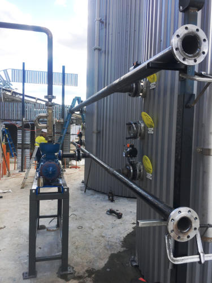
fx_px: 237
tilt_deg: -3.1
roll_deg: -1.4
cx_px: 106
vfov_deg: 61.7
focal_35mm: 29
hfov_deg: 48.2
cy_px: 142
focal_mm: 4.15
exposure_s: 1/541
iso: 25
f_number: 2.2
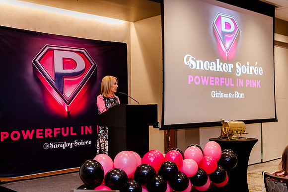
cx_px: 144
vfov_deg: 28.0
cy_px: 96
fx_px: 384
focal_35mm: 48
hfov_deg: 41.1
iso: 2500
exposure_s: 1/200
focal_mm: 48
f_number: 2.8
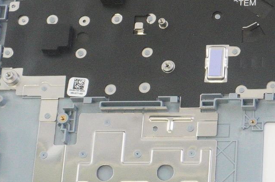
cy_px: 92
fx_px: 1068
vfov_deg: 9.8
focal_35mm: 140
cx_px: 358
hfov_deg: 14.1
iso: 3200
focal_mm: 24
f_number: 5.6
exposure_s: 1/160
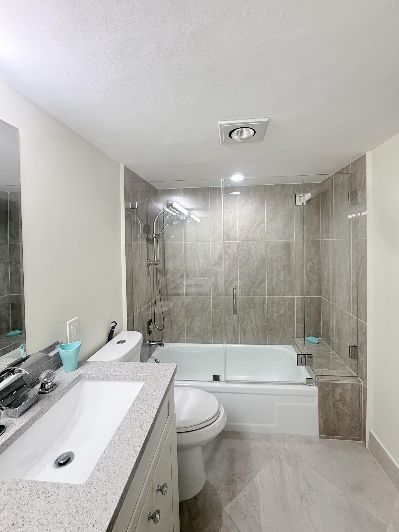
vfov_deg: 98.0
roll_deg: +0.9
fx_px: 231
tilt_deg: -0.9
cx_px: 209
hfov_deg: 81.7
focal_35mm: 15
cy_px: 249
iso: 200
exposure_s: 1/120
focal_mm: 2.22
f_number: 2.2
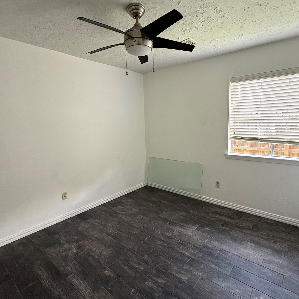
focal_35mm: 19
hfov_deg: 77.5
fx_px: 186
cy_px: 147
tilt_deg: -7.6
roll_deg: +1.2
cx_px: 164
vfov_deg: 77.7
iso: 200
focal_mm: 2.22
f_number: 2.2
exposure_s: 1/99
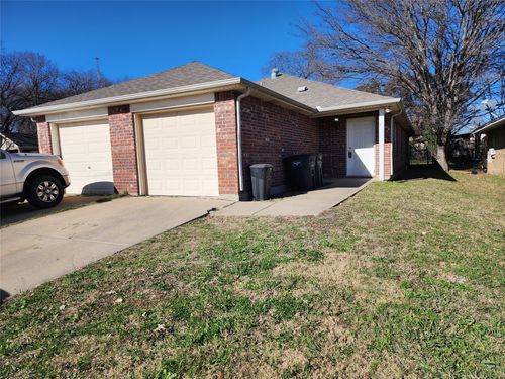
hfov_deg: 73.9
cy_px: 190
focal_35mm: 23
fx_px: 336
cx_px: 252
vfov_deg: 58.9
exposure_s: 1/1538
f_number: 1.8
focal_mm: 6.4
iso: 12
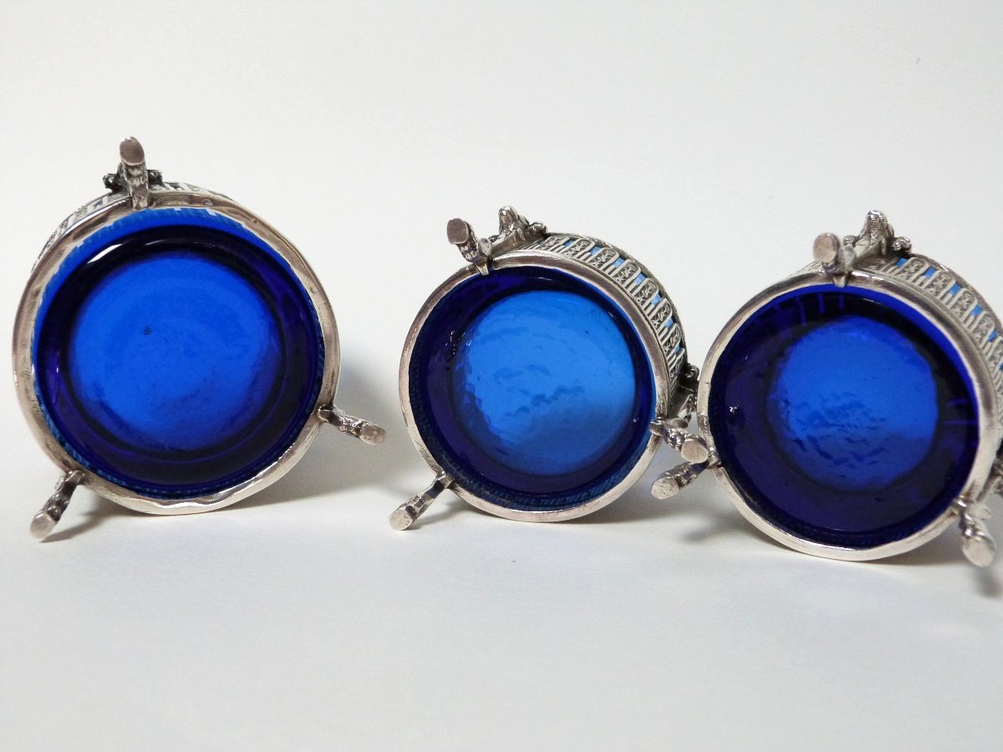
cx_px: 502
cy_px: 376
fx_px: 1159
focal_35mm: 40
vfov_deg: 36.0
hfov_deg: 46.8
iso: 400
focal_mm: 7.1
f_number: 3.1
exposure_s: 1/60
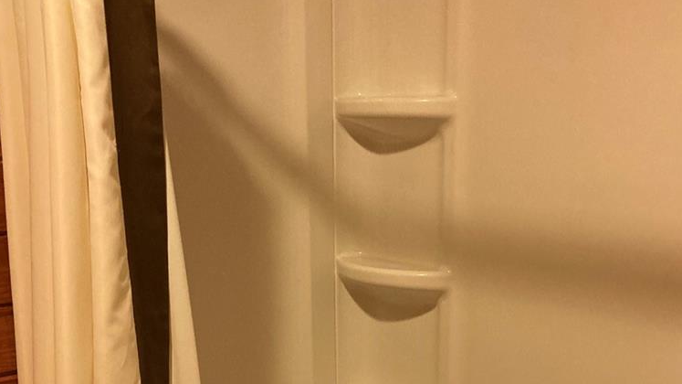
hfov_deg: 42.1
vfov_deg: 23.5
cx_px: 371
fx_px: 886
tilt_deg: -14.9
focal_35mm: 49
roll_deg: +0.1
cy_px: 369
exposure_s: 1/40
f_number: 1.8
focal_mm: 3.99
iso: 250
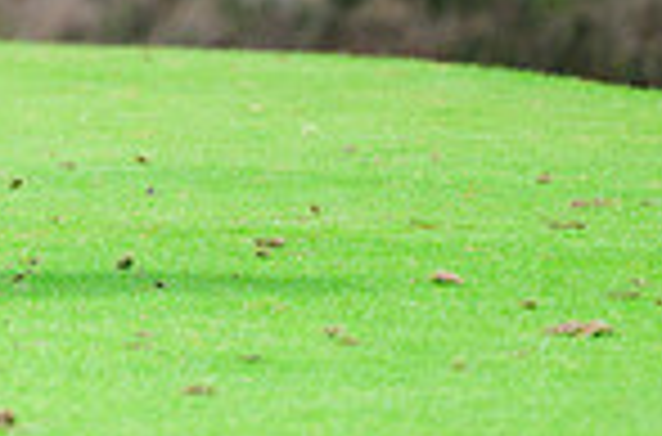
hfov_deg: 1.6
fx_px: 23242
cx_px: -560
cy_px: -437
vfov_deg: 1.1
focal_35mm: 1268
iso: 800
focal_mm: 300
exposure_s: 1/1000
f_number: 5.6
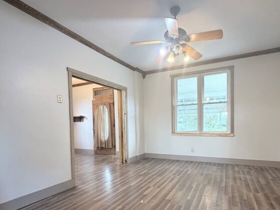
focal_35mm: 20
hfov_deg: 81.6
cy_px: 131
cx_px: 152
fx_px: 162
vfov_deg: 65.0
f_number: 2.2
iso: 400
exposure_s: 1/60
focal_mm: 2.22
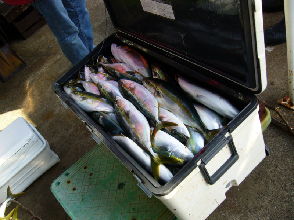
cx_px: 147
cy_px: 110
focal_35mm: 35
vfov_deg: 40.7
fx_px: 297
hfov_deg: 52.6
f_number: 2.8
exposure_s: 1/200
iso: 80
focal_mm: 5.8
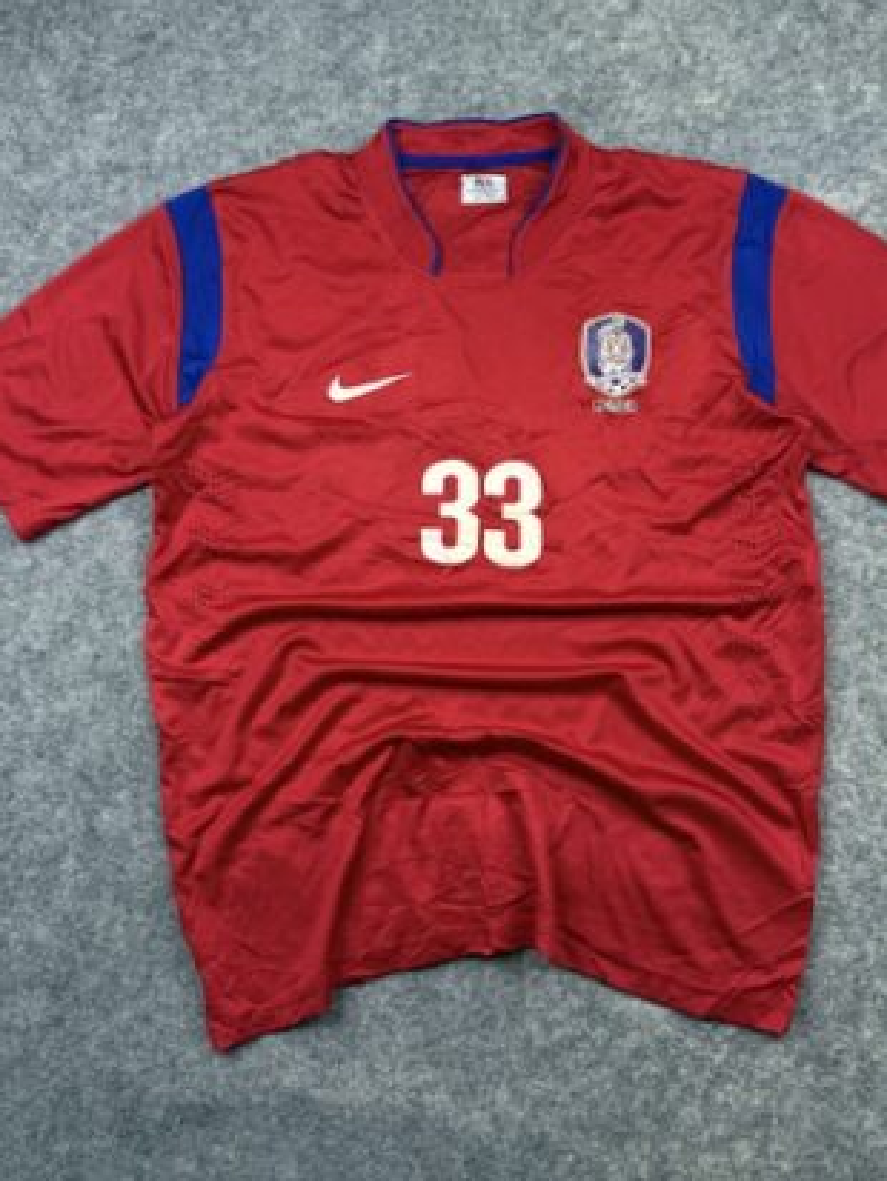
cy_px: 525
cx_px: 481
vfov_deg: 58.2
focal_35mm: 31
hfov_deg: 45.4
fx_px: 1059
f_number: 1.78
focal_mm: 6.76
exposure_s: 1/121
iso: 64
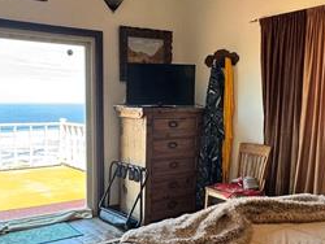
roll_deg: -0.6
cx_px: 176
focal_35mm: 43
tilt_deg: -3.4
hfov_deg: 43.8
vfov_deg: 33.6
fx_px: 404
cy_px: 136
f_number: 2.2
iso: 80
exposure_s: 1/99
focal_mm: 2.22
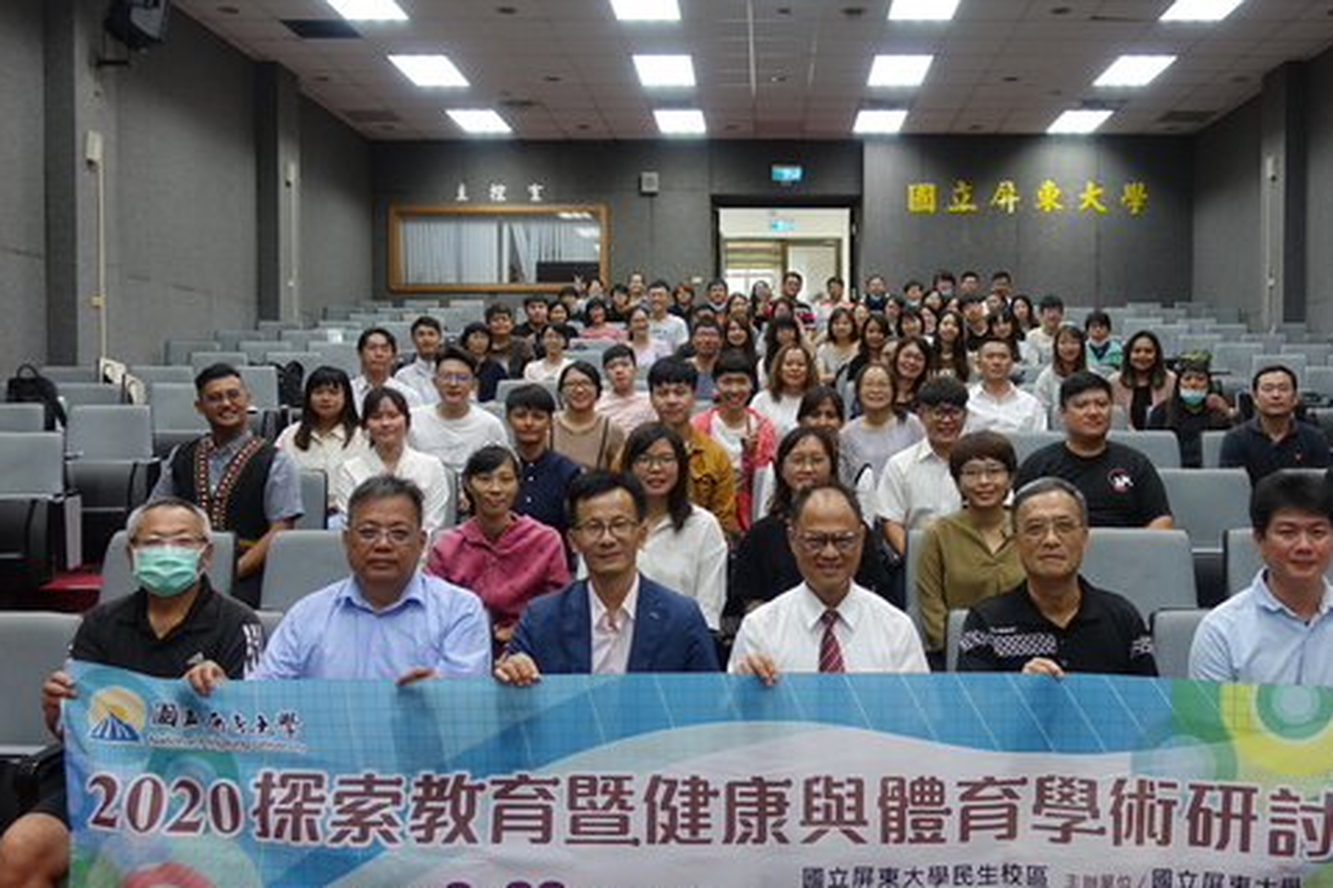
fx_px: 1296
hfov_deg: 54.2
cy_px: 445
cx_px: 766
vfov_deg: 37.9
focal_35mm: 35
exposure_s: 1/30
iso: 125
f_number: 2
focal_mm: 8.8
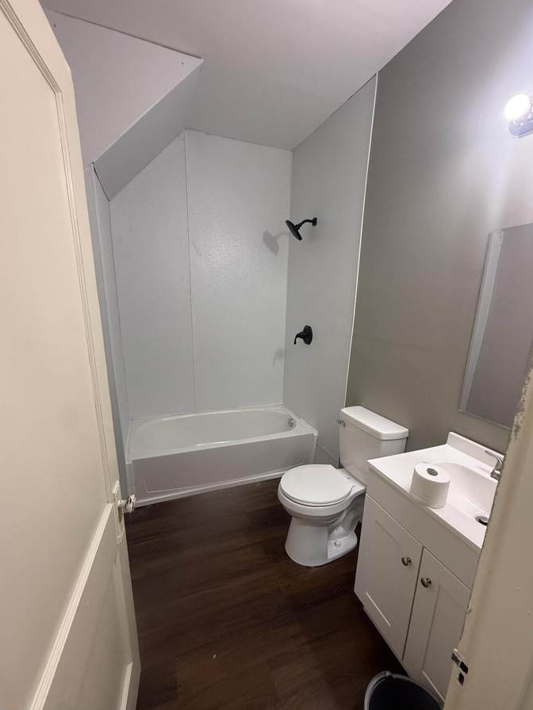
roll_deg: -0.6
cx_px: 267
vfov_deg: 98.1
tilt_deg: -15.2
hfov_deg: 81.7
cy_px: 374
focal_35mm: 15
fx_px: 308
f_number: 2.2
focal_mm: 2.22
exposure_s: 1/99
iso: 250
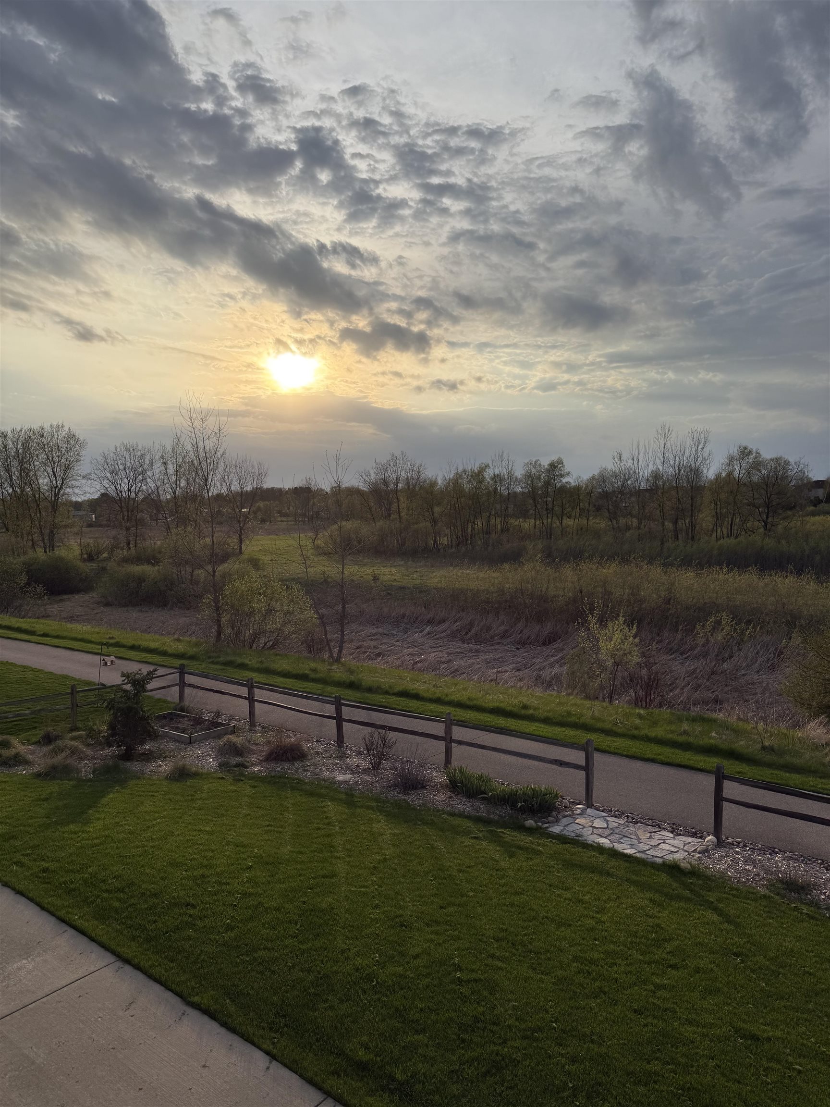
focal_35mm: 24
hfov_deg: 56.8
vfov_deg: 71.6
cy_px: 554
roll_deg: +1.3
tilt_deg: -4.7
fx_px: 767
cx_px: 415
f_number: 1.78
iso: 80
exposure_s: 1/5714
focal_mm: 6.76
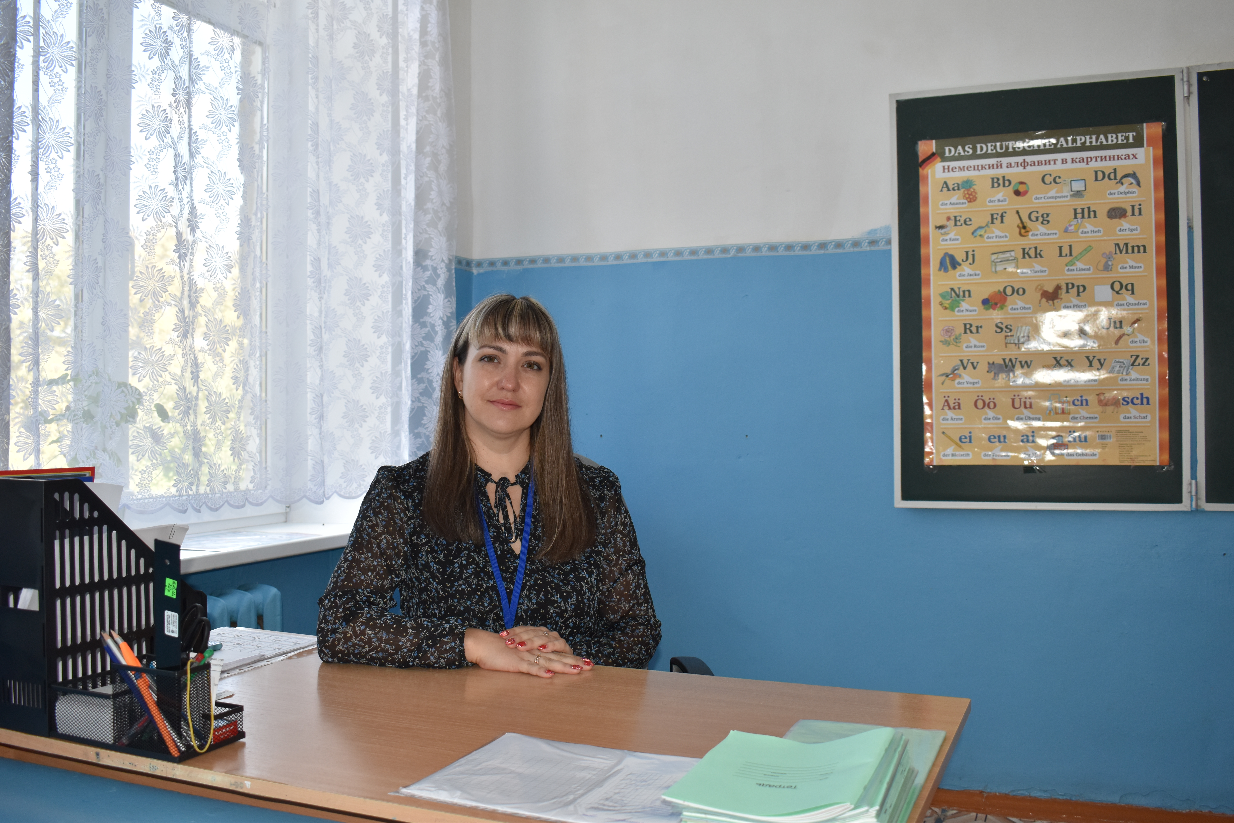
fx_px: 1131
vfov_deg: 40.0
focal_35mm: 33
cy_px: 412
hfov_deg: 57.2
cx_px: 617
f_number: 5
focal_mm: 22
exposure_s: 1/200
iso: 450
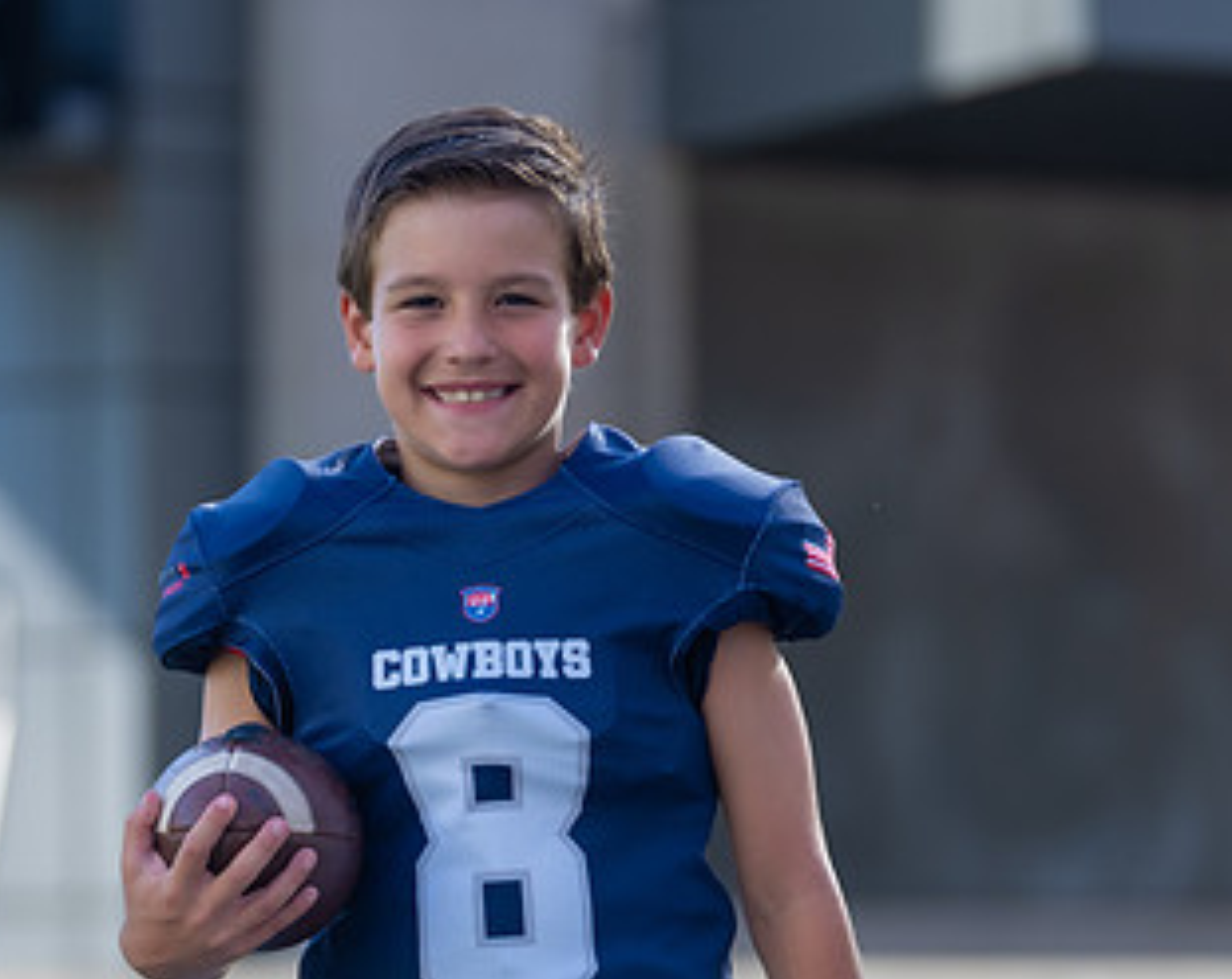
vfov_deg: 5.1
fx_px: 11053
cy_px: 728
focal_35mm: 304
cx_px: 631
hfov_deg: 6.4
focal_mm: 131
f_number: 2.8
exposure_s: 1/500
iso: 100
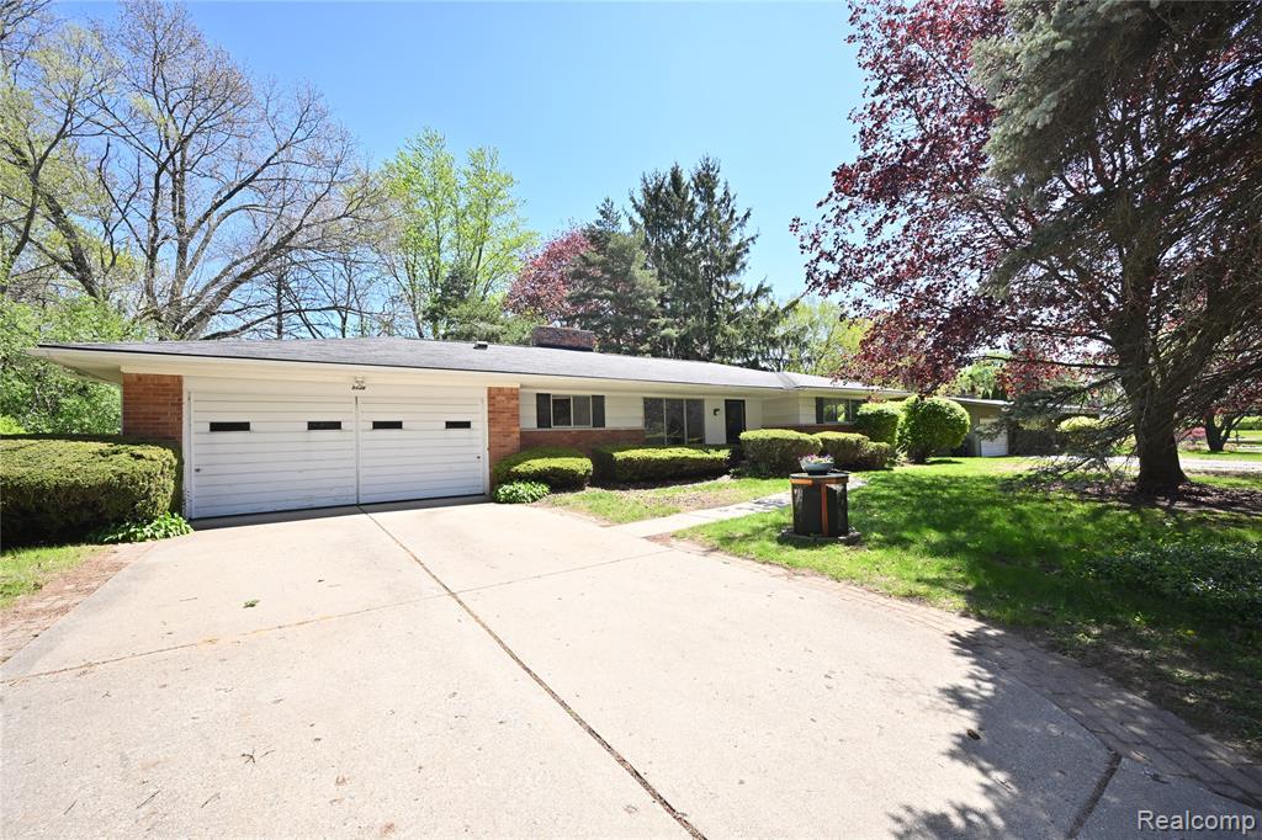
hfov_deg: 104.3
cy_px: 420
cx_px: 631
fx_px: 491
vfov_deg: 81.2
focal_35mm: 14
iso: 320
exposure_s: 1/200
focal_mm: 14
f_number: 11
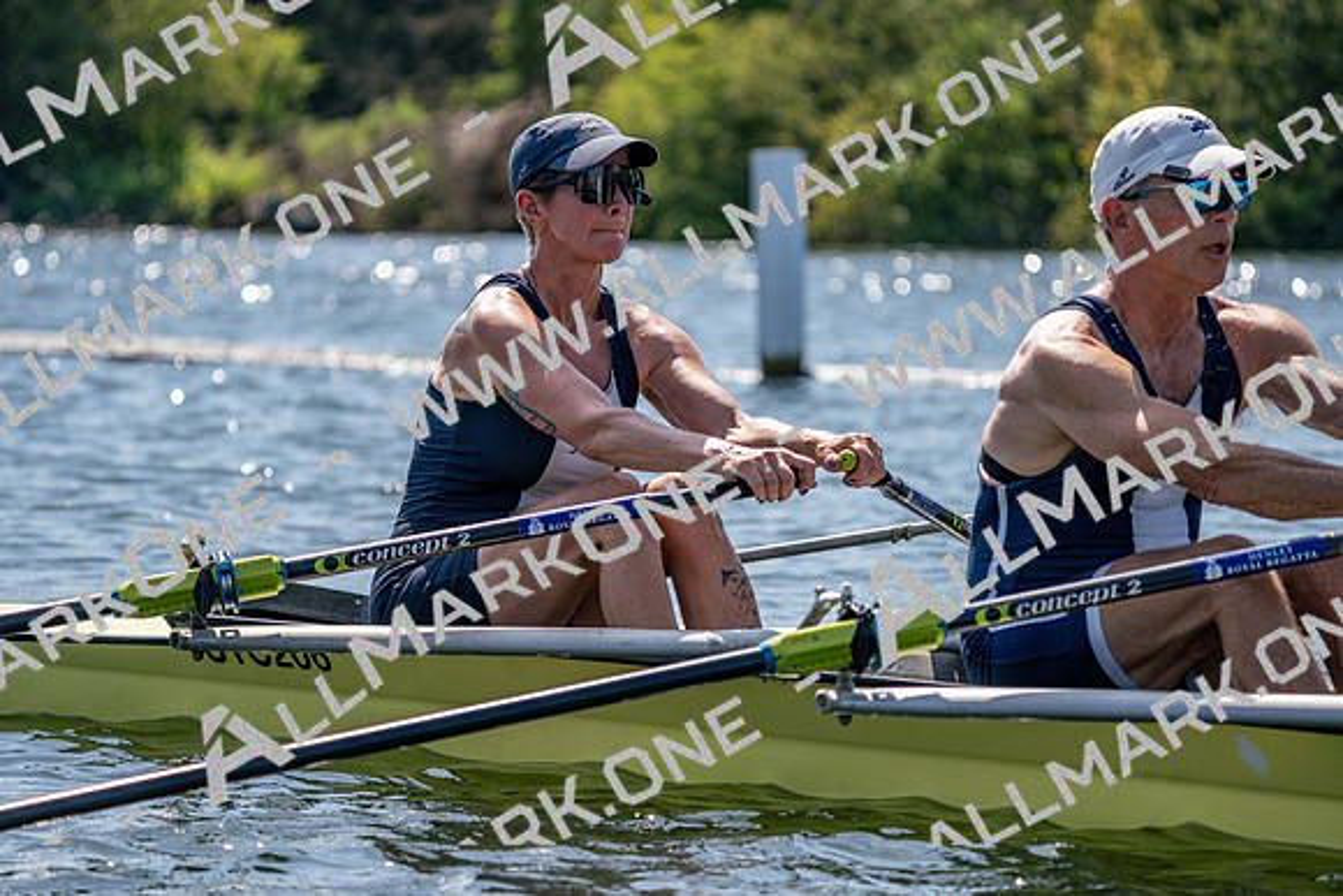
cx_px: 672
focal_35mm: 200
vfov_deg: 6.9
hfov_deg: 10.3
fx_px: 7463
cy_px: 448
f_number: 5.6
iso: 250
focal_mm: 200
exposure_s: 1/2000
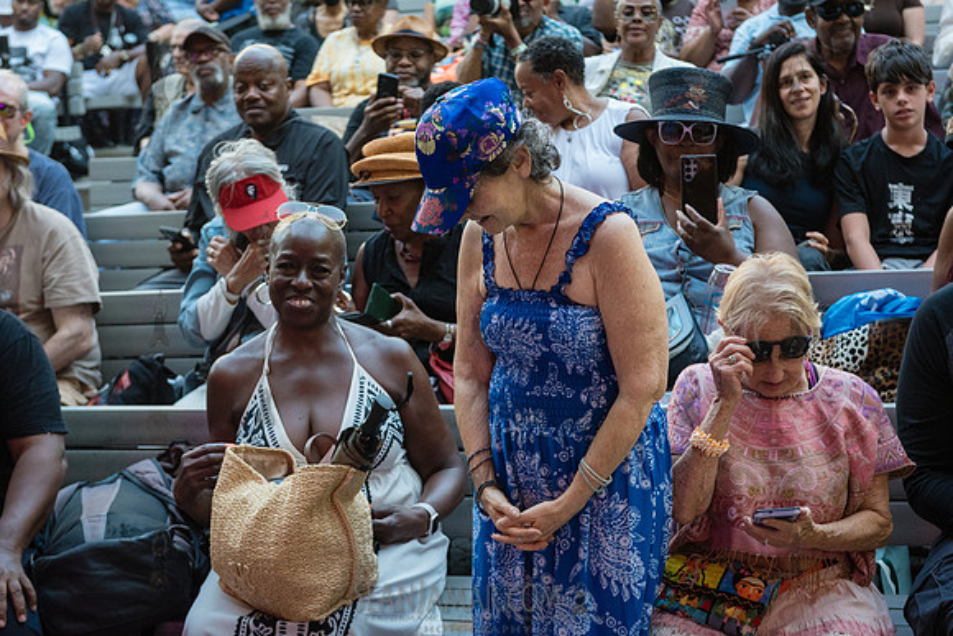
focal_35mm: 66
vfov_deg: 20.6
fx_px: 1747
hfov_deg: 30.5
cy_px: 318
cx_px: 476
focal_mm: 66
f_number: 4
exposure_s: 1/500
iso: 3200
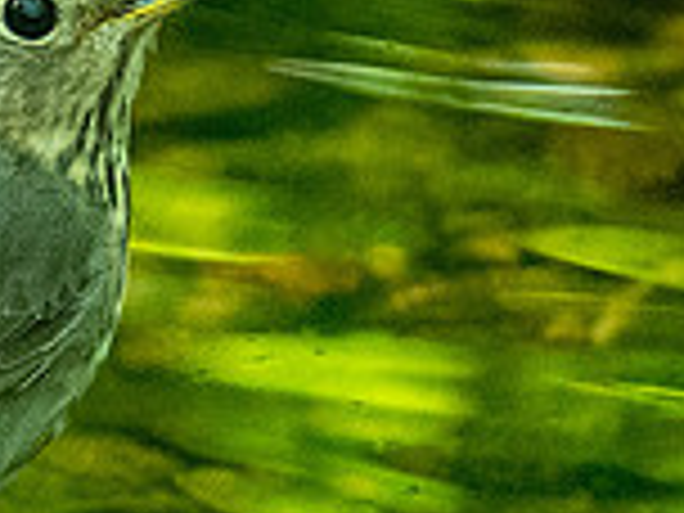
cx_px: -9
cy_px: 218
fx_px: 49952
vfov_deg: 0.6
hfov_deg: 0.8
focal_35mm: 2528
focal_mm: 460
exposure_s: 1/400
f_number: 6.3
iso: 4000
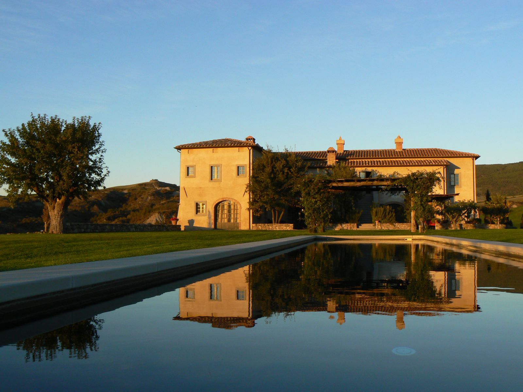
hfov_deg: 51.4
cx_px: 262
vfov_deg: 39.7
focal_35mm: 36
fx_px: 544
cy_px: 196
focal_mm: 6
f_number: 5.6
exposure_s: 1/125
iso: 80
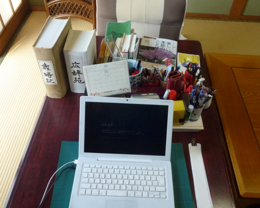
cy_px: 104
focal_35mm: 31
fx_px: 238
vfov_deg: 47.1
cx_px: 129
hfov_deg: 57.2
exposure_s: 1/60
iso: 400
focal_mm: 5
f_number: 3.5
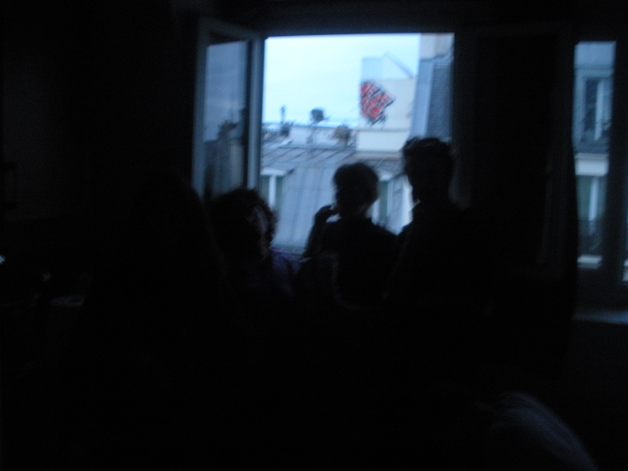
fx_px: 653
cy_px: 236
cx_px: 314
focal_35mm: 36
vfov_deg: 39.7
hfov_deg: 51.4
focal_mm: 6.3
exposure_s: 1/9.1
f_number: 3.5
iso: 400
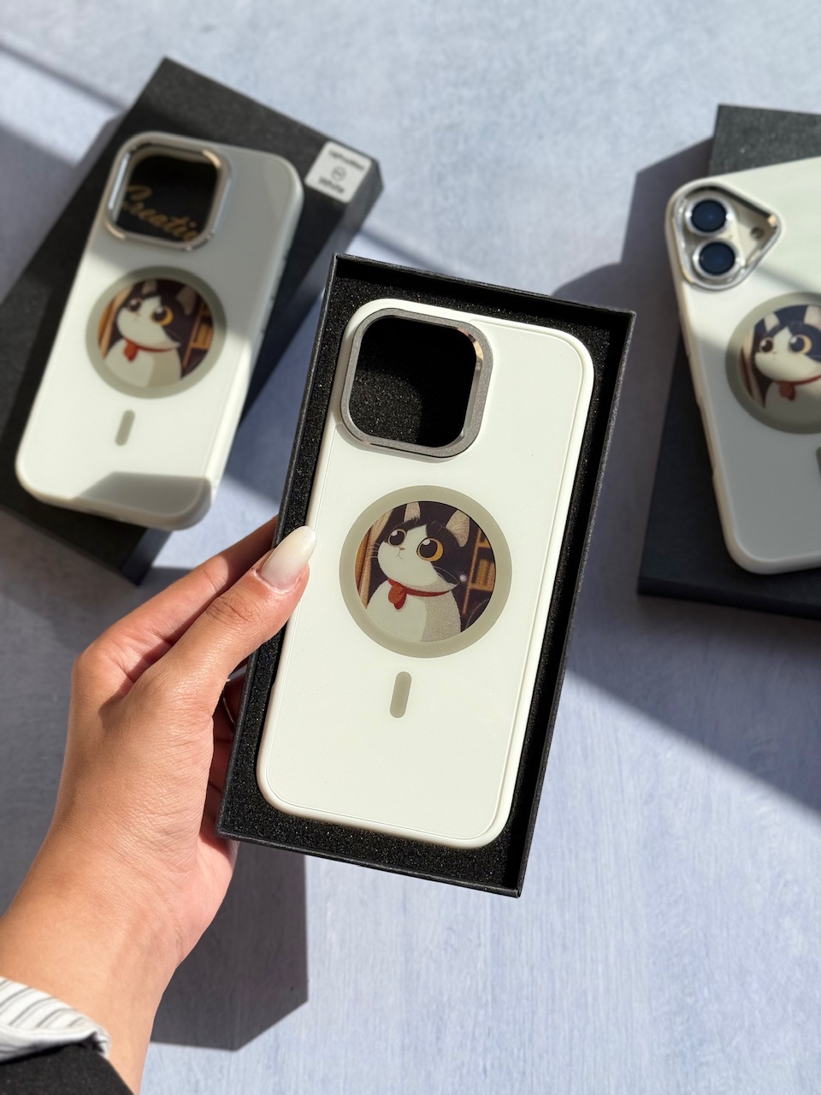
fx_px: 1518
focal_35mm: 48
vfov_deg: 39.7
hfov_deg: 30.3
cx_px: 410
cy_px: 548
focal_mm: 6.76
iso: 64
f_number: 1.78
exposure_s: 1/7143
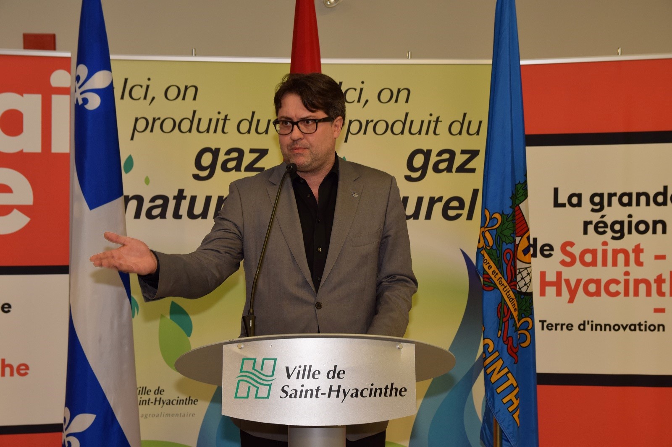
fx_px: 1120
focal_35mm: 60
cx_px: 336
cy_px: 224
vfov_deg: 22.6
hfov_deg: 33.4
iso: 400
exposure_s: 1/60
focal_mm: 40
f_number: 5
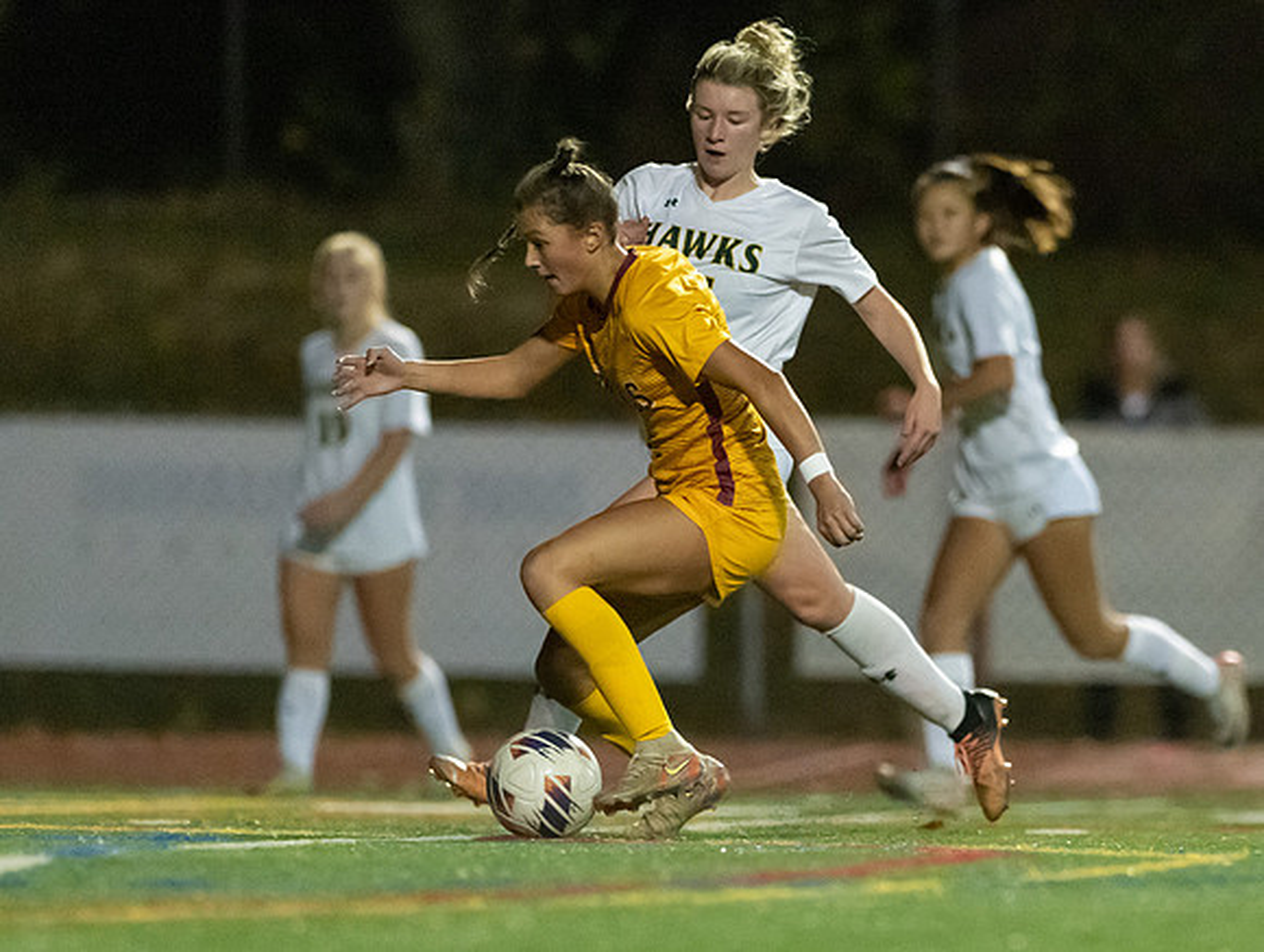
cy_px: 619
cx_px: 1028
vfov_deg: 2.7
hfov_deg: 3.6
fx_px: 19913
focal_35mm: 544
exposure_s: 1/1000
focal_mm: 300
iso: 16000
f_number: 2.8
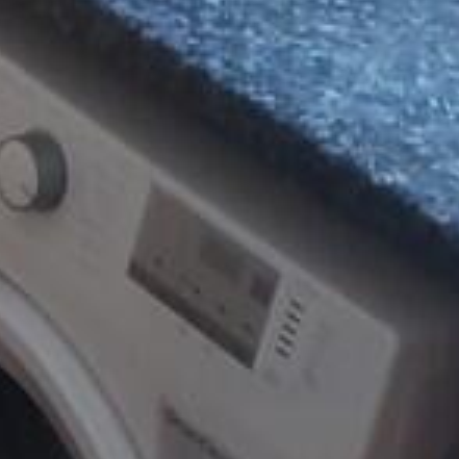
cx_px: -824
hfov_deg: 9.2
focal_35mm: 160
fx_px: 2400
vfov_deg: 10.8
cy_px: -56
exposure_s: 1/15
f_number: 1.5
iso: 250
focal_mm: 4.3
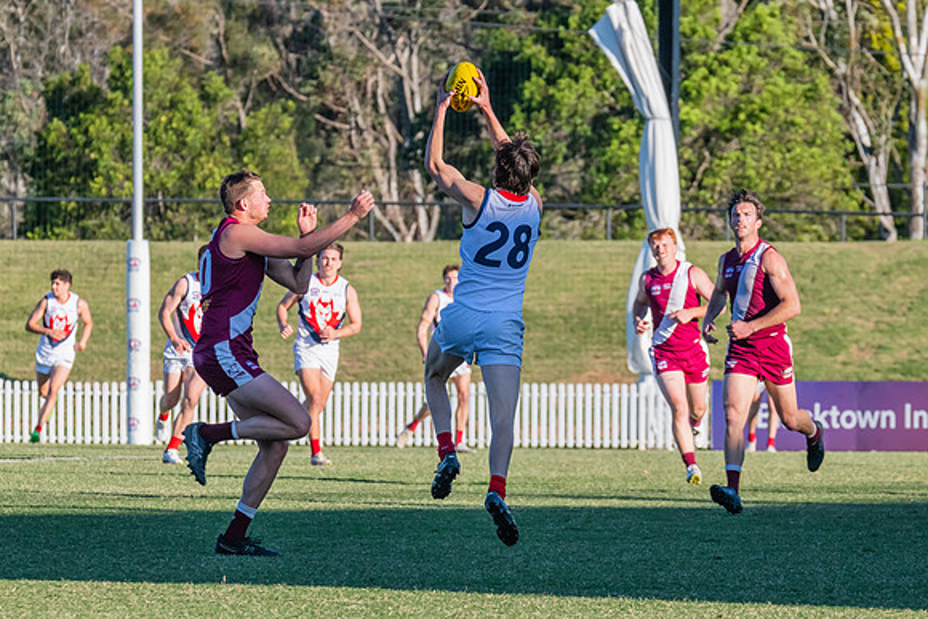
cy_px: 302
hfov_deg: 5.1
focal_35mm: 402
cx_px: 489
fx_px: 10356
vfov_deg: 3.4
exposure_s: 1/1250
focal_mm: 270
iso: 800
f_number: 11
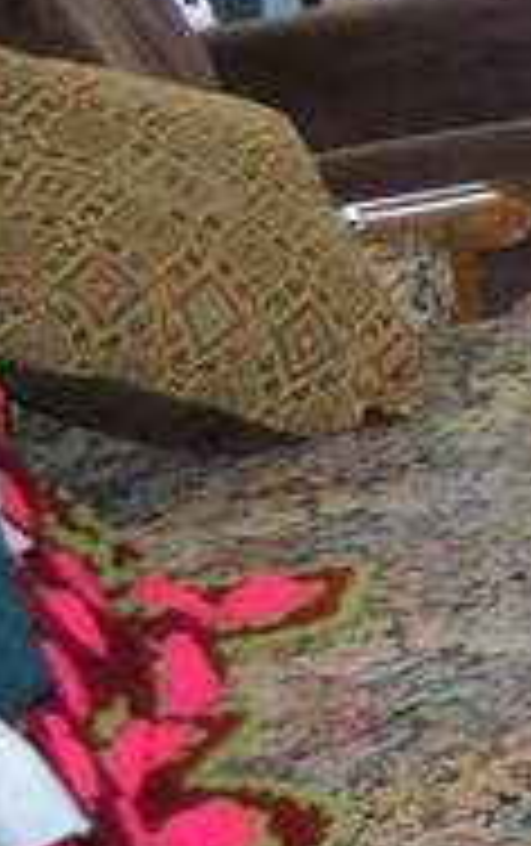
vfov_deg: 11.0
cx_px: 2259
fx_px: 4317
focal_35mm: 187
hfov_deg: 5.8
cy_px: -137
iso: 500
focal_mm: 18
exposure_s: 1/60
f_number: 3.5
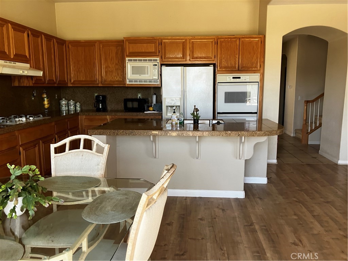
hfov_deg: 63.4
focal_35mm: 28
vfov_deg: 49.7
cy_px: 130
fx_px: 281
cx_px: 174
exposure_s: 1/94
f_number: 1.8
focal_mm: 3.99
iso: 80
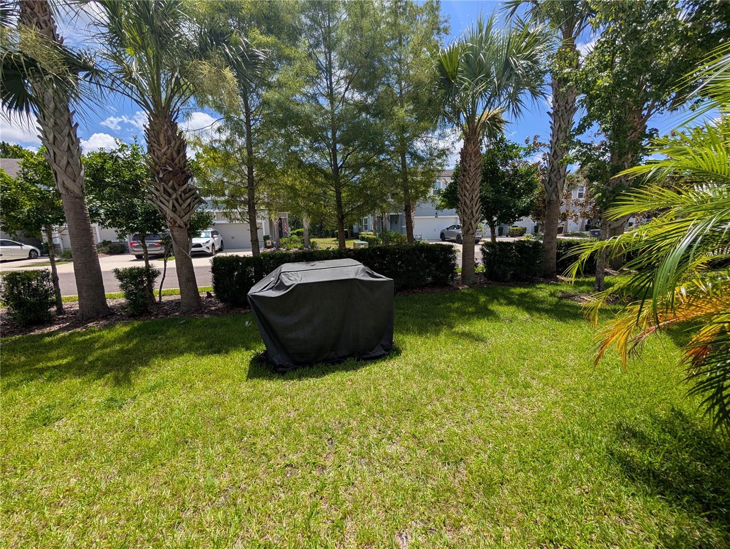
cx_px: 365
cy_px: 274
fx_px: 253
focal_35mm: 12
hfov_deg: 110.5
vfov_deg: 94.6
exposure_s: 1/3247
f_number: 1.7
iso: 48
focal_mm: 2.02
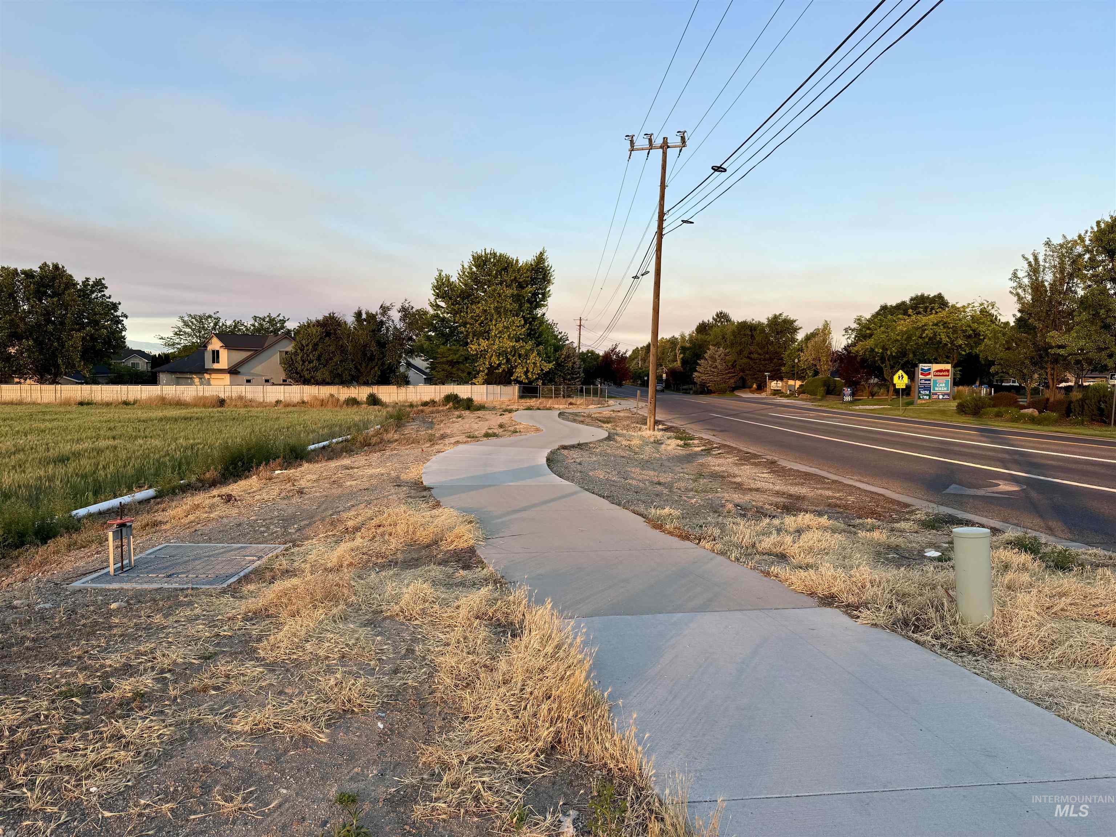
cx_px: 558
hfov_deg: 71.6
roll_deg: -0.8
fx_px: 774
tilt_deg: -4.0
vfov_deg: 56.8
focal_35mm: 24
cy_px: 418
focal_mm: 6.76
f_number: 1.78
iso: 80
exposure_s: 1/1437
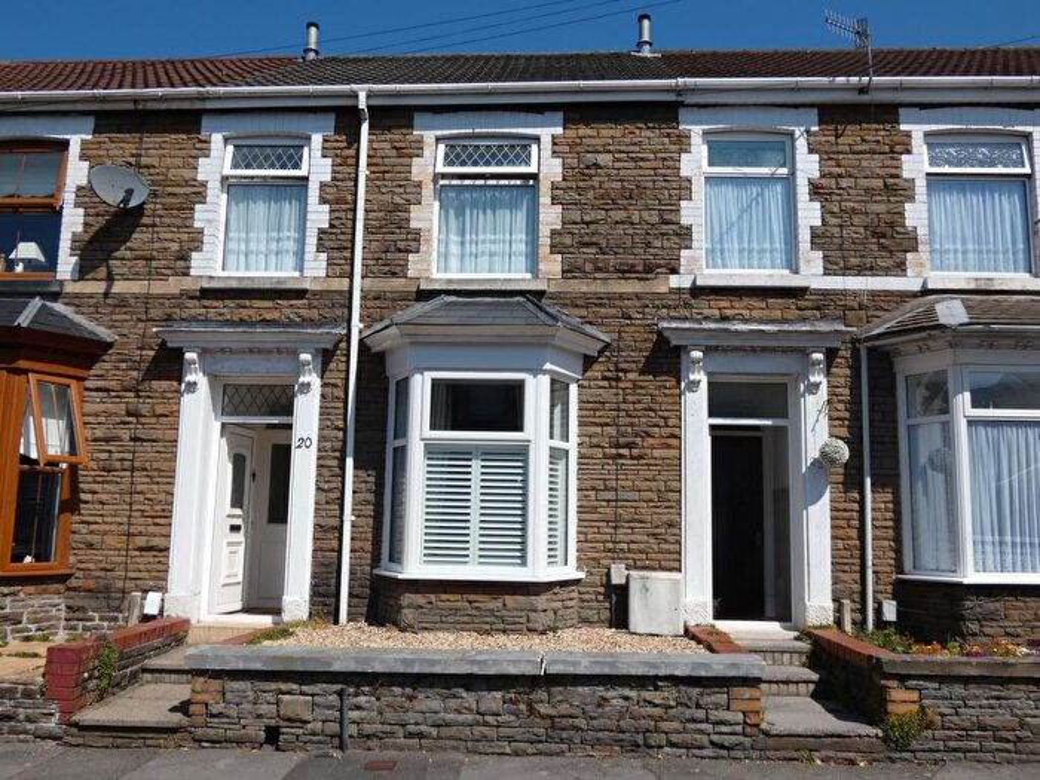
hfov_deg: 60.0
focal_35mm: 30
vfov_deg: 46.8
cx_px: 520
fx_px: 901
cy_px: 390
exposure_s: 1/1000
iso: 80
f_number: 4.5
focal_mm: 5.3
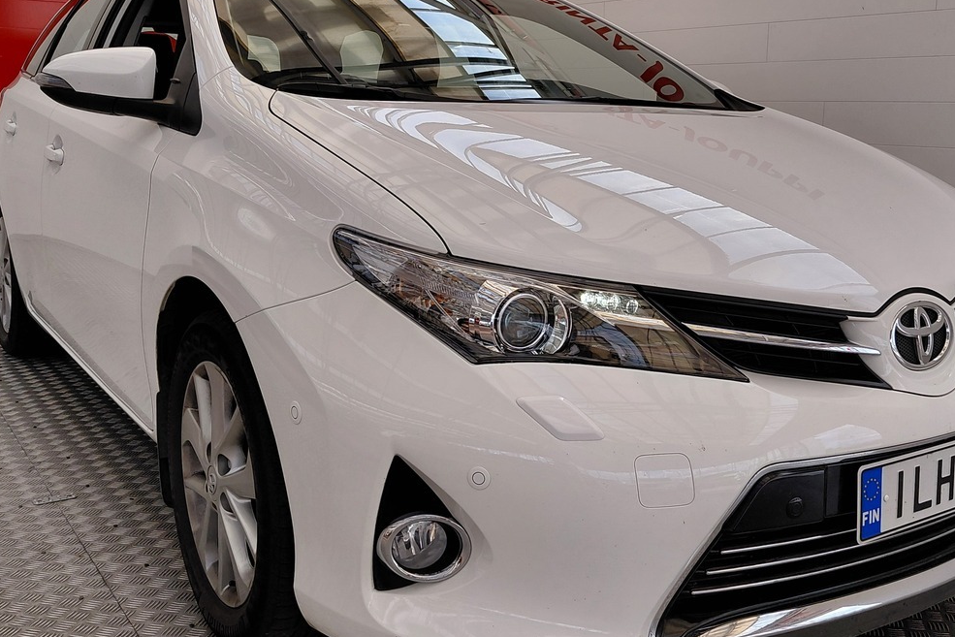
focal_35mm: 38
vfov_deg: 35.0
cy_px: 280
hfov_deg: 50.3
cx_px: 587
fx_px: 1008
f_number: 1.8
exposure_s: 1/843
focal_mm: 4.69
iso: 50
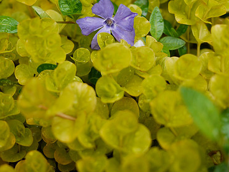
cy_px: 45
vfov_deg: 23.1
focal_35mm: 63
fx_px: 417
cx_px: 110
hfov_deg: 30.7
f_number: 2
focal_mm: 20
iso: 100
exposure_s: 1/125
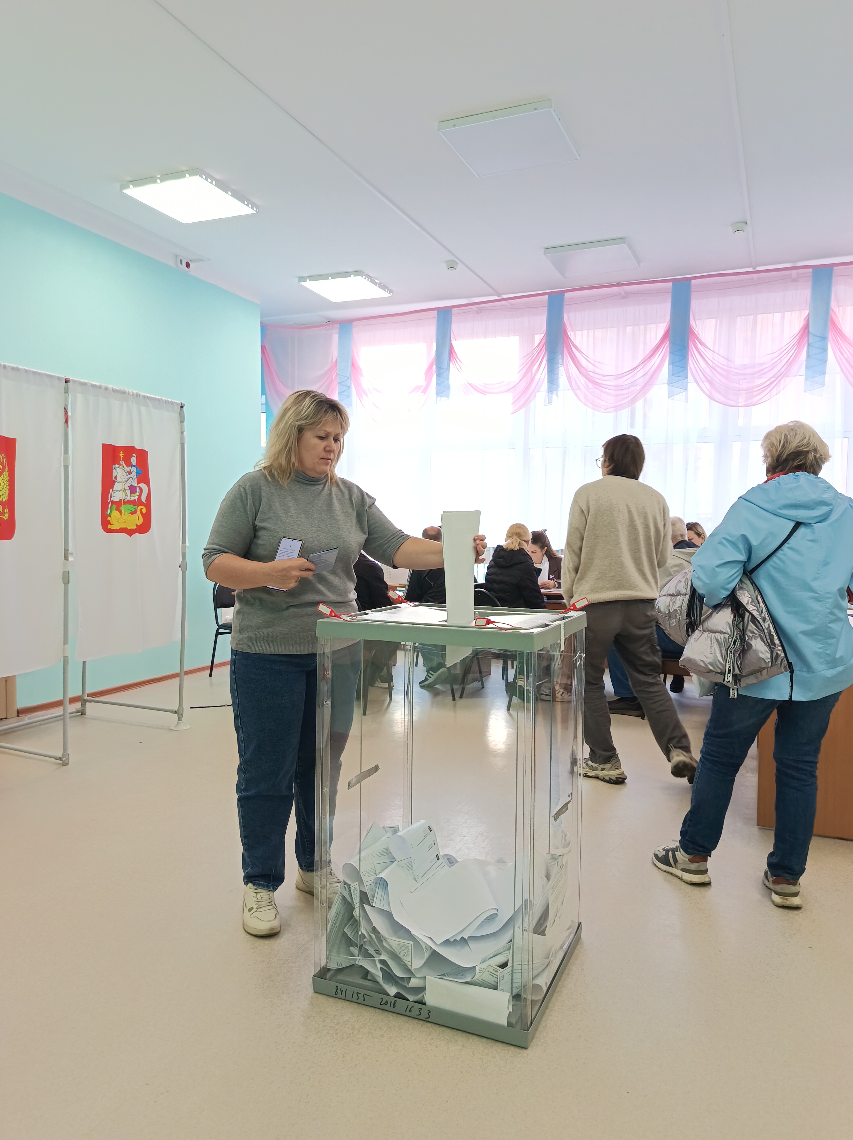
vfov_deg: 71.6
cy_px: 570
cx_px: 426
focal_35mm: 24
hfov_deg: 56.7
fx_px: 790
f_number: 1.75
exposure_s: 1/100
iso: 1091
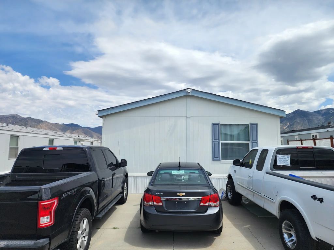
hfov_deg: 73.9
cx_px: 167
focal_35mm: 23
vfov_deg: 58.9
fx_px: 222
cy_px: 125
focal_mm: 6.4
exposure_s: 1/1641
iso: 12
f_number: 1.8
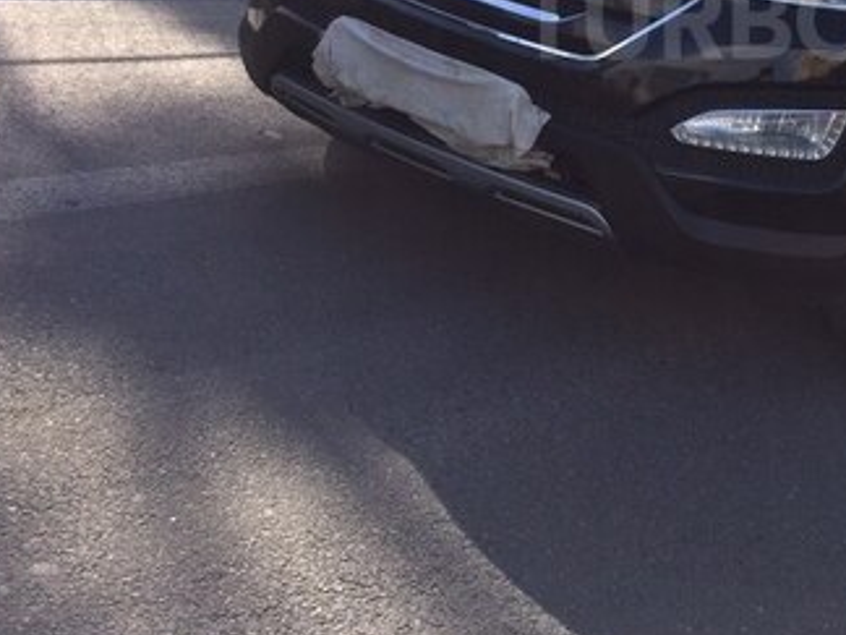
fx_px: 1442
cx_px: 786
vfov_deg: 23.9
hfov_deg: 31.0
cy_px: 20
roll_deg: -13.8
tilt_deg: -10.1
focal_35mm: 59
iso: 32
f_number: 2.2
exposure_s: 1/1140
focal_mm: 4.15
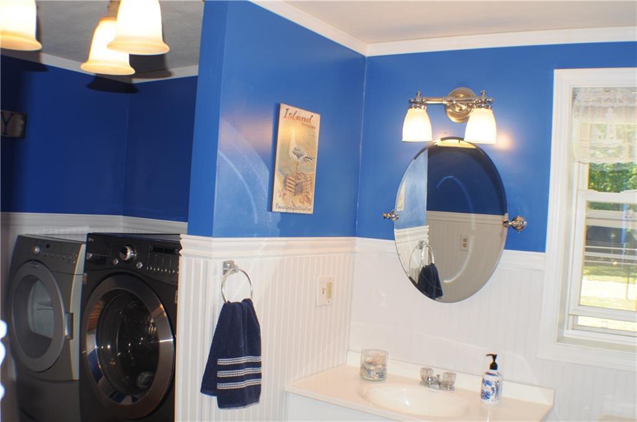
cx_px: 318
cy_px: 211
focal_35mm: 42
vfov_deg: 31.8
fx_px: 742
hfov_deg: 46.5
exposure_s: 1/60
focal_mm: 28
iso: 200
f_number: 4.5
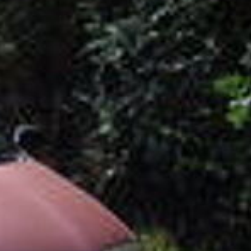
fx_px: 894
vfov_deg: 15.5
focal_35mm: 109
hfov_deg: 14.7
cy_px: 280
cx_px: -144
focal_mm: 7.9
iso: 64
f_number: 2.8
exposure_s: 1/400
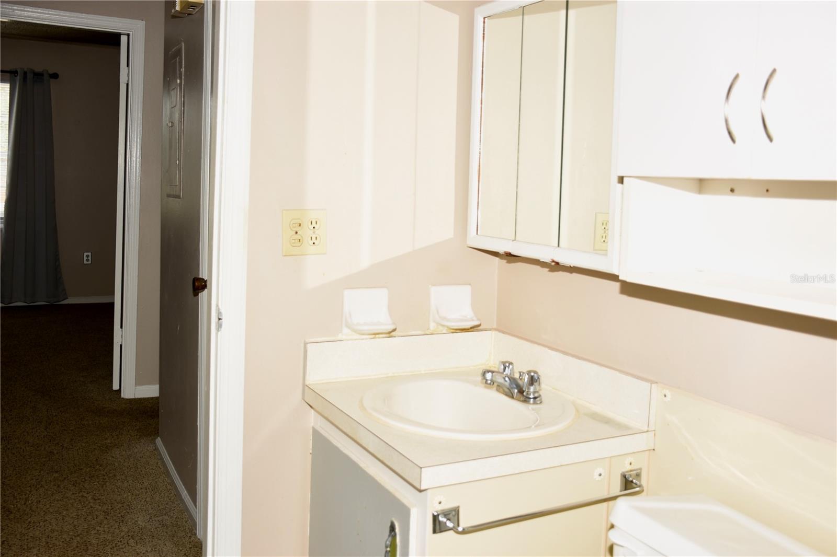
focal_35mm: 33
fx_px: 767
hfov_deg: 57.2
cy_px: 278
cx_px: 418
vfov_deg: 40.0
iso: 100
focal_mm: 22
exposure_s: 1/60
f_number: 4
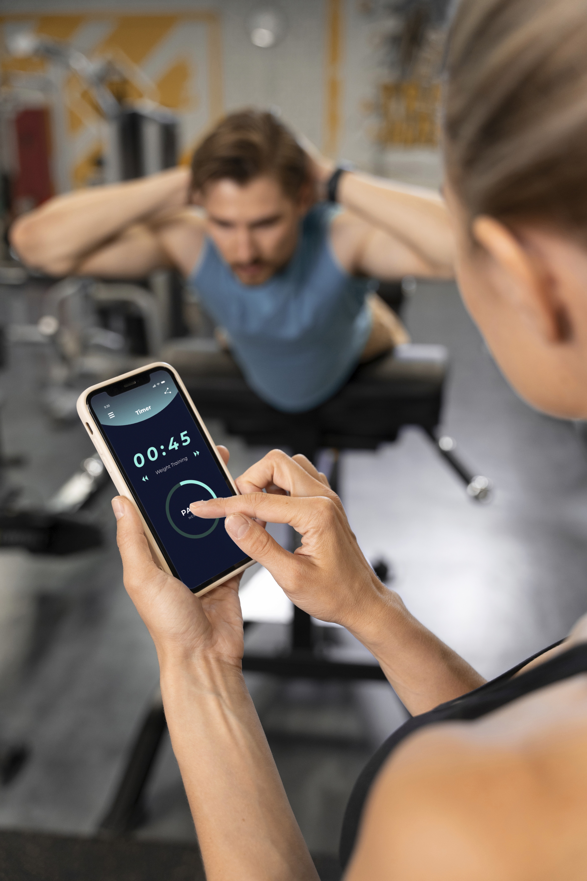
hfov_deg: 35.3
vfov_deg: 51.0
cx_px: 294
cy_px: 440
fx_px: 922
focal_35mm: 38
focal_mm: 37.7
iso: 1000
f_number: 3.2
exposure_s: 1/100
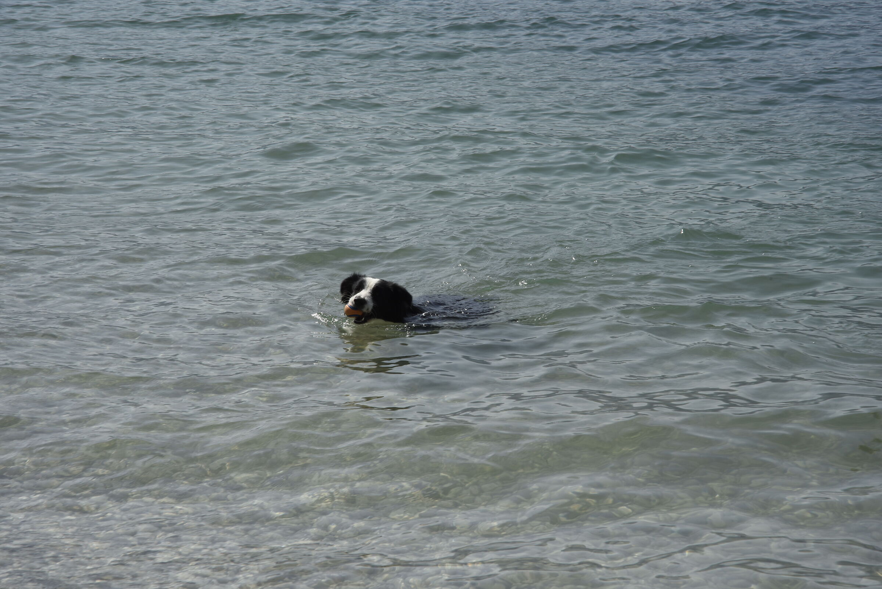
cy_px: 294
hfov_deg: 19.4
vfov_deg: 13.1
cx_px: 441
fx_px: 2573
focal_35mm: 105
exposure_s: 1/125
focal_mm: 105
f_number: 18
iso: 180
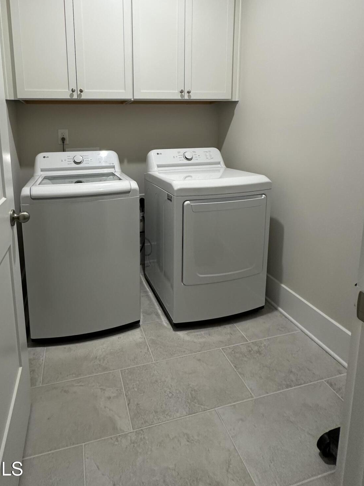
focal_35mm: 19
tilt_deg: -7.3
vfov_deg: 82.3
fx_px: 266
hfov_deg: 67.3
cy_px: 169
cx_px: 129
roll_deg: +0.4
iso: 160
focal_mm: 2.22
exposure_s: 1/60
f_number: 2.2
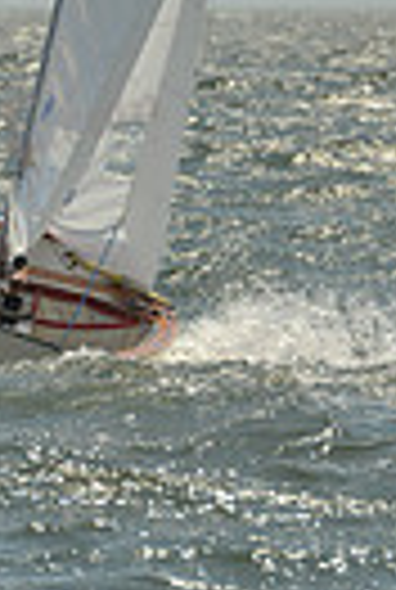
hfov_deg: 1.7
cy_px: -581
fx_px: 13392
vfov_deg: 2.5
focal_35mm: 816
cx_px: 394
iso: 200
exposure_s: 1/1600
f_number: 8
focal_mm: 185
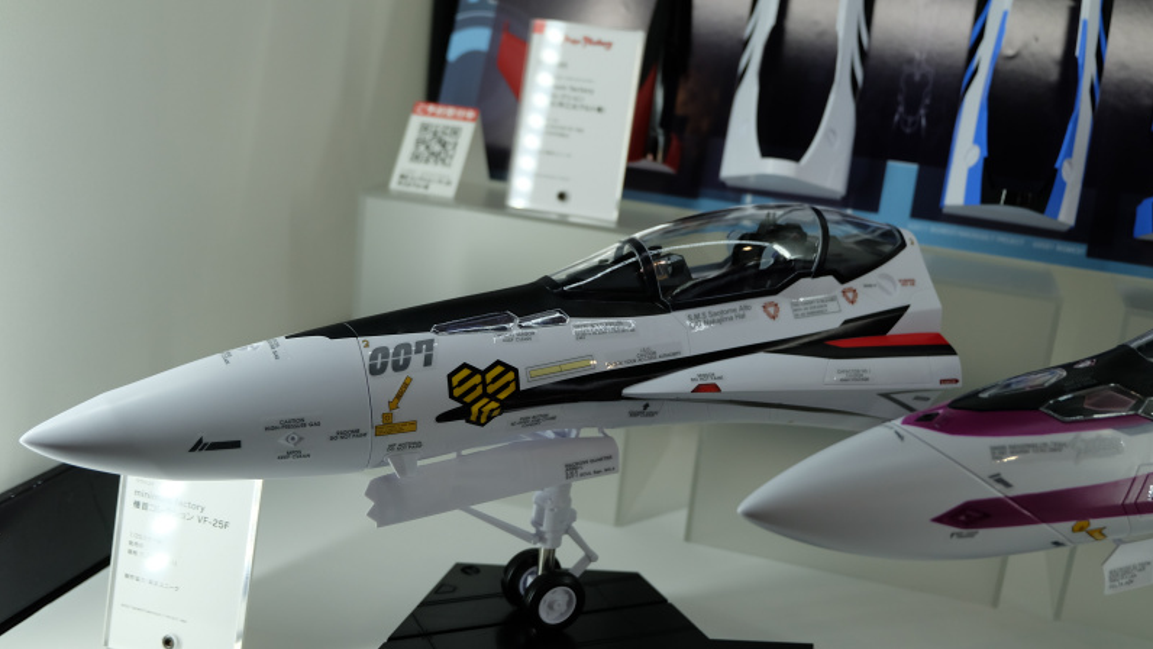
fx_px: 1223
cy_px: 328
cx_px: 578
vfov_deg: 29.7
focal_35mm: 40
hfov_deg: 50.5
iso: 400
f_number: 4.5
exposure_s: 1/125
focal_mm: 25.6
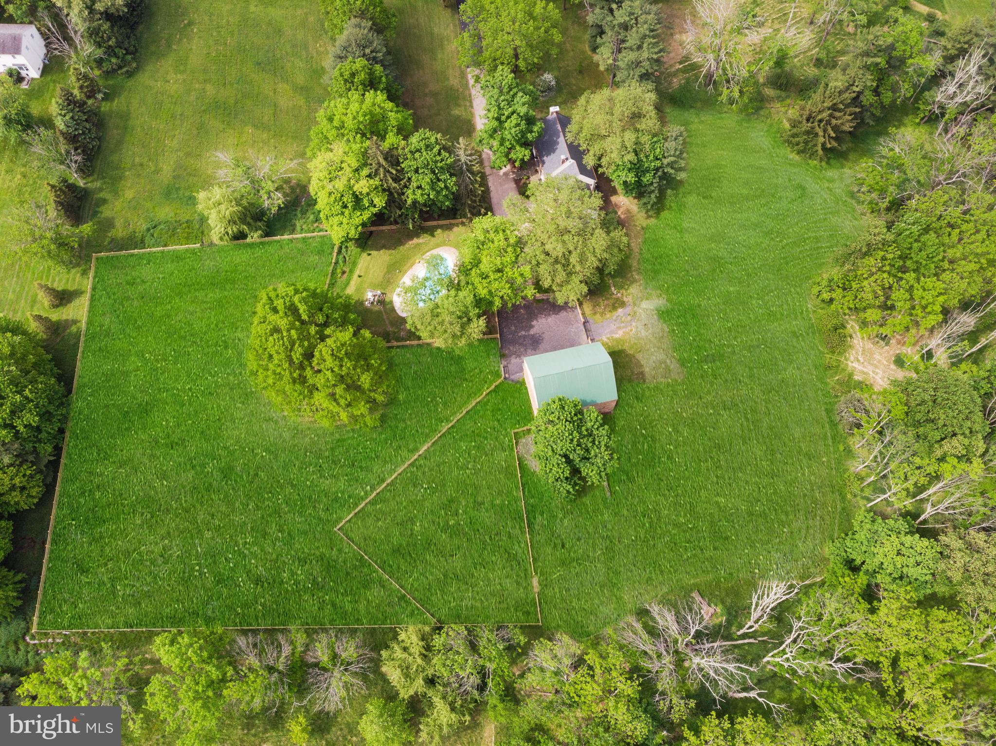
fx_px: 690
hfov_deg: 71.6
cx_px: 498
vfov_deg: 56.8
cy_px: 373
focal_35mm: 24
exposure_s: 1/800
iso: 100
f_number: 2.8
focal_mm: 4.5
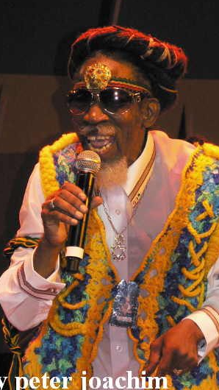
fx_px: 2644
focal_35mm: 256
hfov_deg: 4.7
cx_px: 130
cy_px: 187
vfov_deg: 8.4
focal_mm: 37.7
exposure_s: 1/60
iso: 400
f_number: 3.3
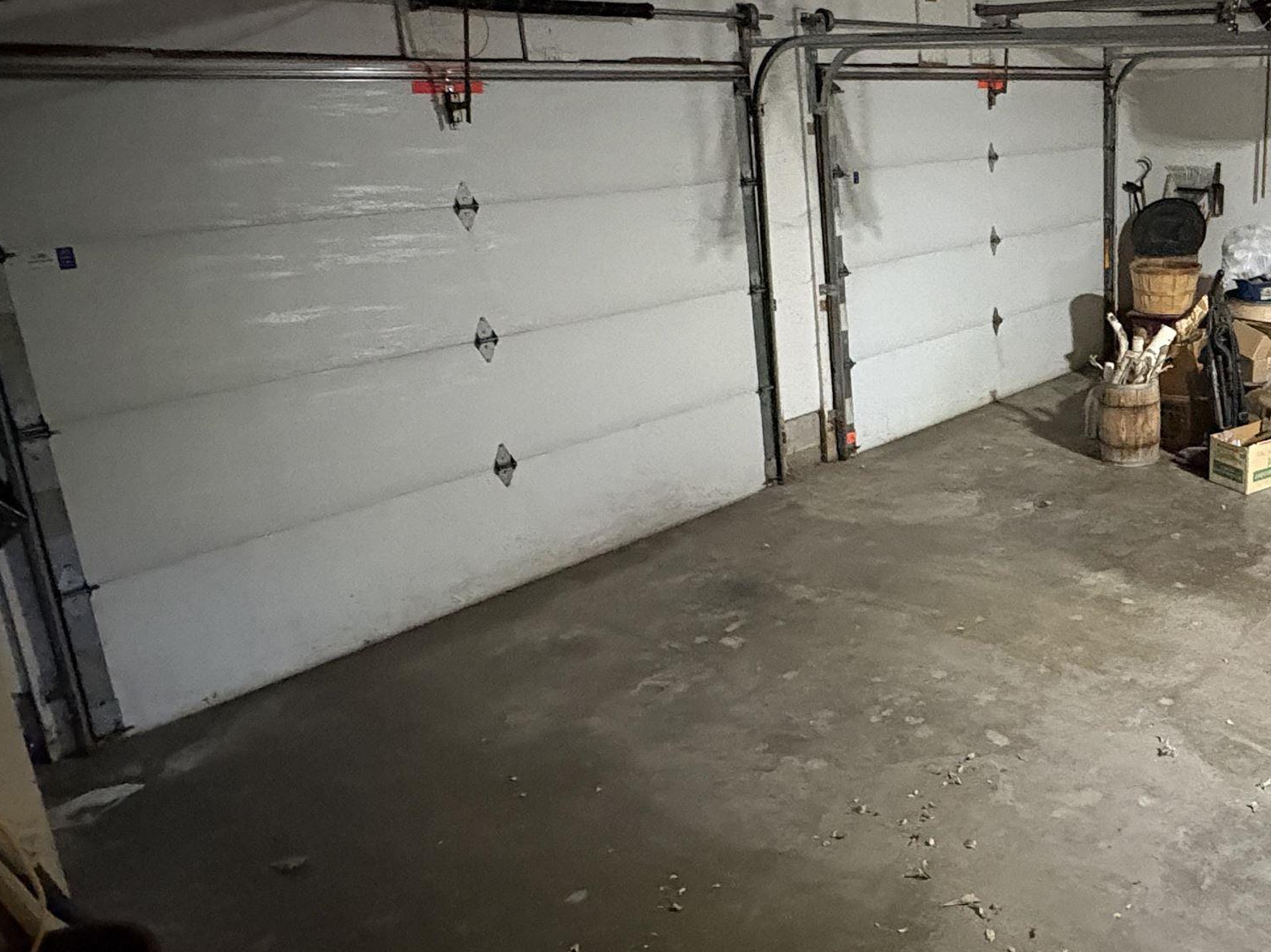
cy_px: 342
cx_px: 1079
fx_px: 1065
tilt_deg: -12.9
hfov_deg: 55.6
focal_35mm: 29
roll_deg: +1.1
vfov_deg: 47.7
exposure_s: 1/30
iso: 1250
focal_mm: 2.22
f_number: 2.2
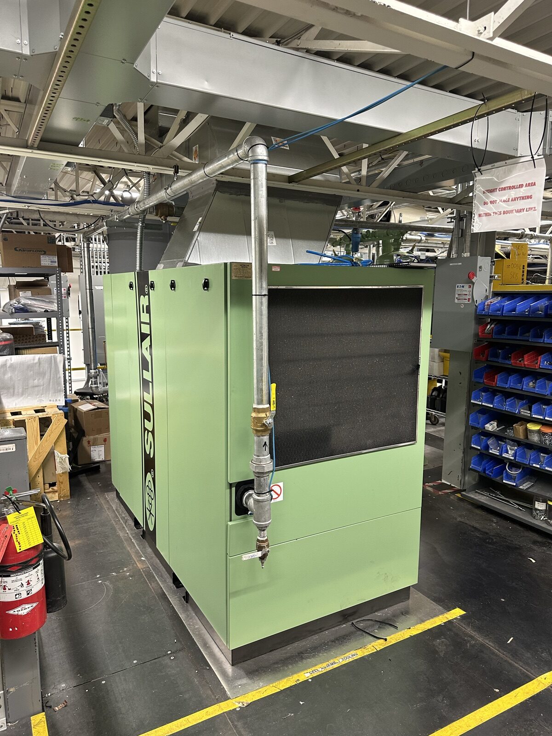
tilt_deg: -6.9
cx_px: 276
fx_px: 510
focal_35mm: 24
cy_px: 368
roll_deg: -1.2
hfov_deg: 56.8
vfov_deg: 71.6
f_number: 1.78
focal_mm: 6.86
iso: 250
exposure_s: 1/80
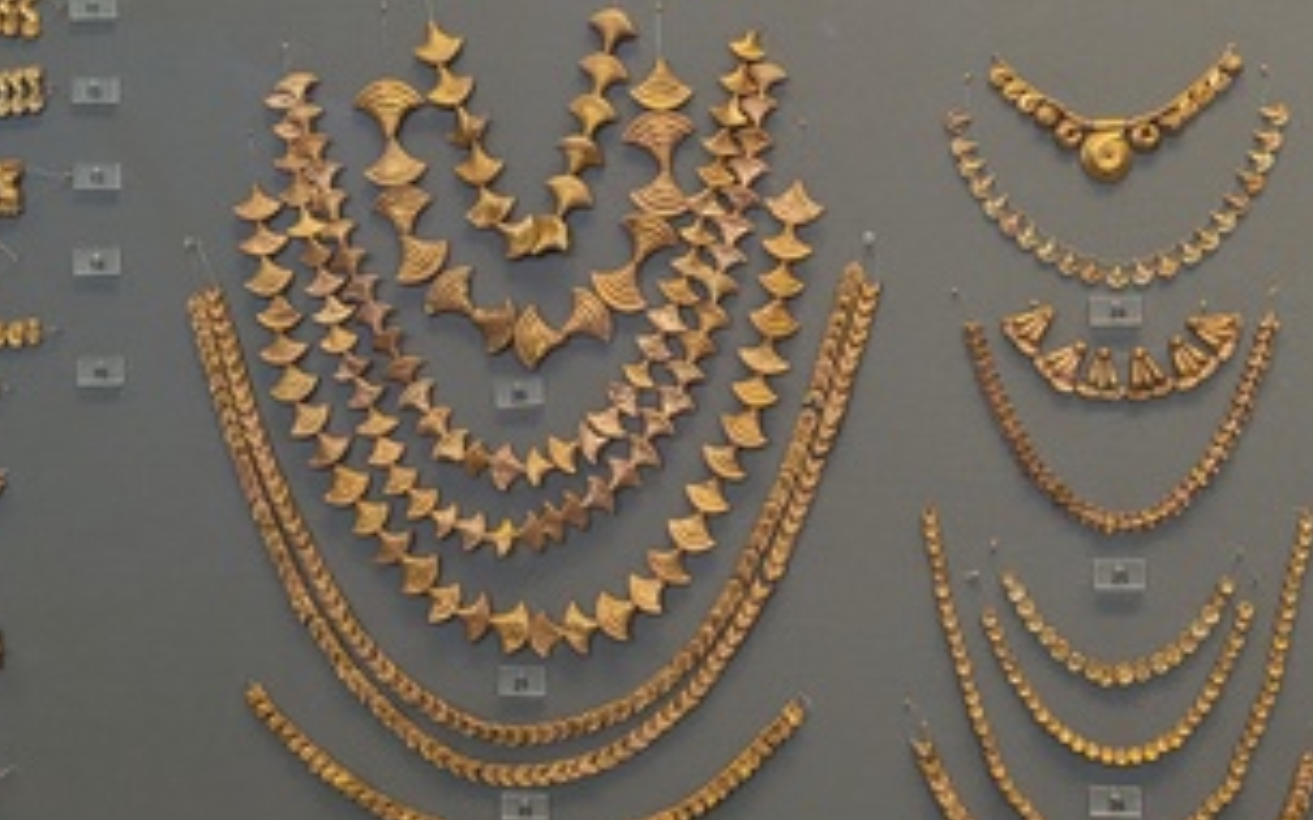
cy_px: 176
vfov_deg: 25.4
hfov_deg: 40.3
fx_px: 1789
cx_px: 631
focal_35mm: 50
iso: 720
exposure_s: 1/183
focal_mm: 6.81
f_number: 1.85
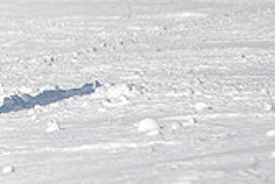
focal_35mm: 1886
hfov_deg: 1.1
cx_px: -187
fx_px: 14432
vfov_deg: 0.7
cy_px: -47
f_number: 2.8
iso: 100
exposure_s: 1/6400
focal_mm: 300
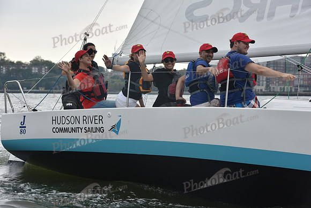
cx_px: 156
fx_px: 881
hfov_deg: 20.0
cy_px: 104
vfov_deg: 13.4
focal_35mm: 102
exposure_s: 1/800
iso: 400
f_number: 8
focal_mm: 102
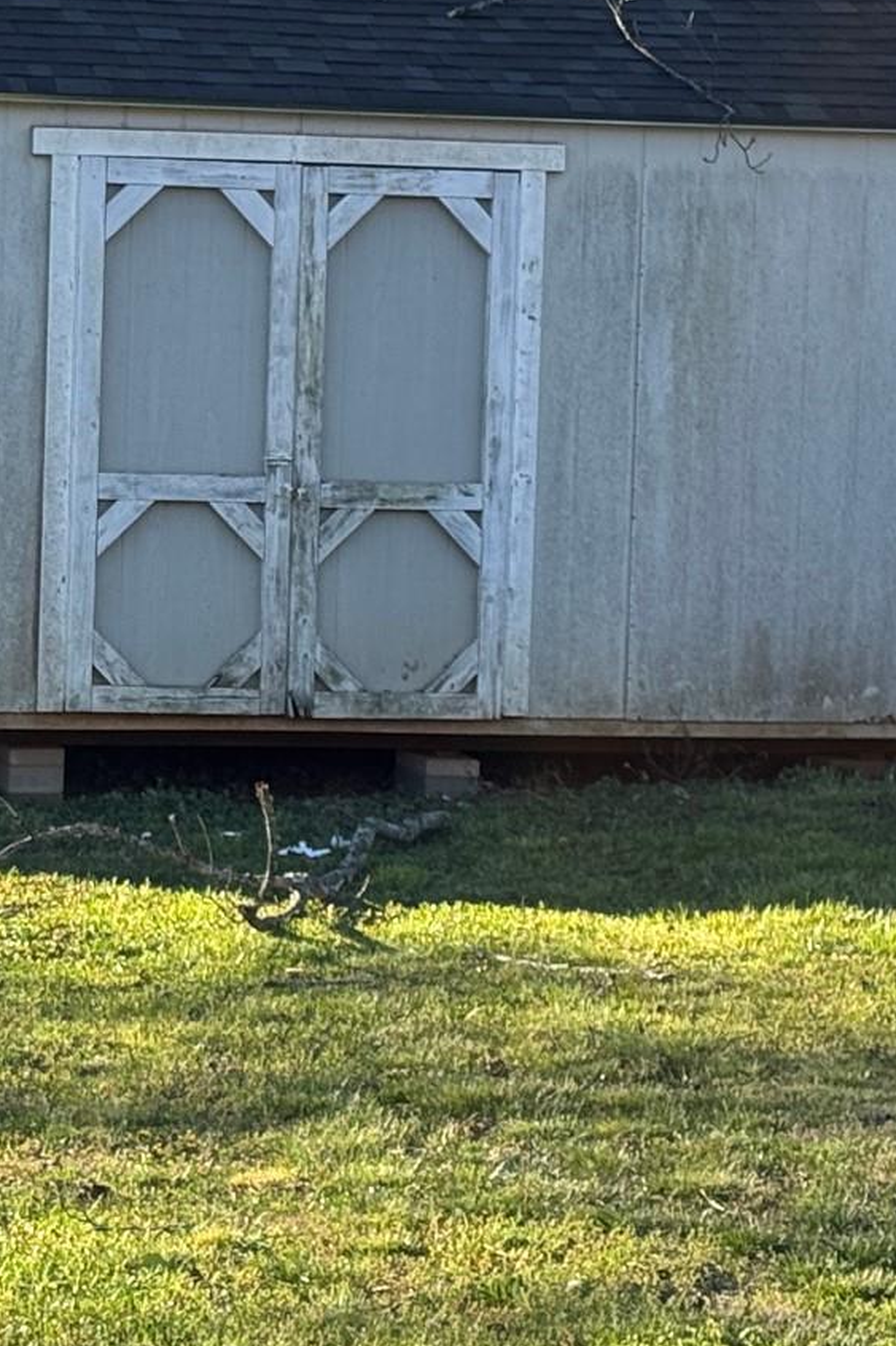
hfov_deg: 11.3
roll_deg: -1.2
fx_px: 4519
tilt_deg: -3.5
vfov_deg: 16.9
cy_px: 511
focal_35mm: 121
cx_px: 172
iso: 64
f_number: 1.78
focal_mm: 6.76
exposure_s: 1/792
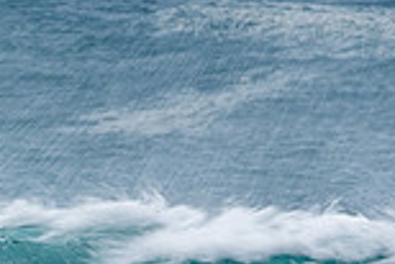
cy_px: 360
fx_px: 29795
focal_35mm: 2713
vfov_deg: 0.5
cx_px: -136
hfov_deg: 0.8
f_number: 22
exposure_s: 1/25
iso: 100
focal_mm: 480
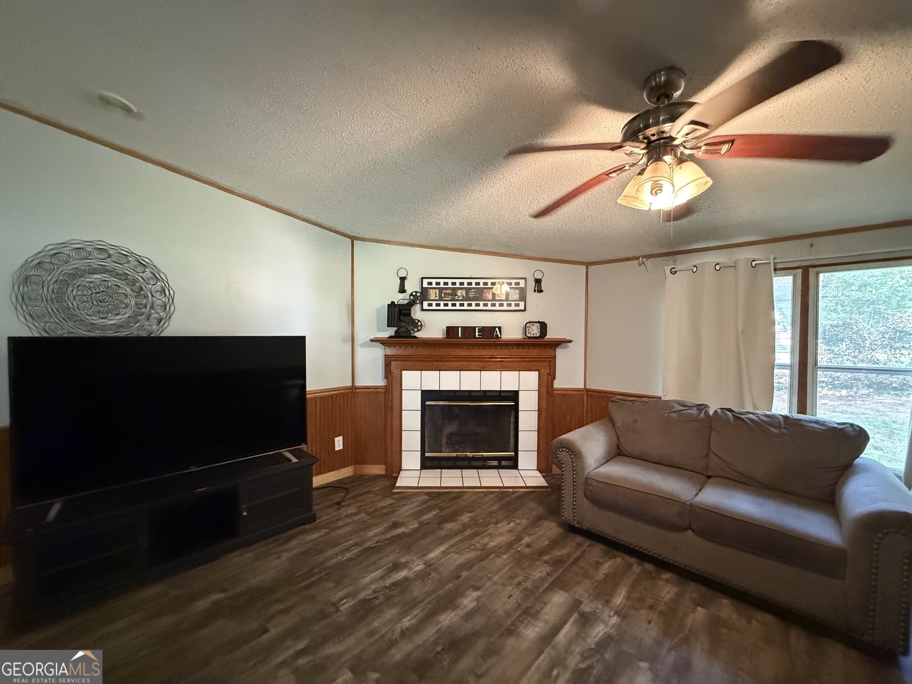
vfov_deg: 85.7
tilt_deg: +0.2
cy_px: 342
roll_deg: +0.8
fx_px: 369
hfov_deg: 102.1
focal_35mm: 14
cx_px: 456
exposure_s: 1/60
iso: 1000
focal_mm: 2.22
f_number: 2.2
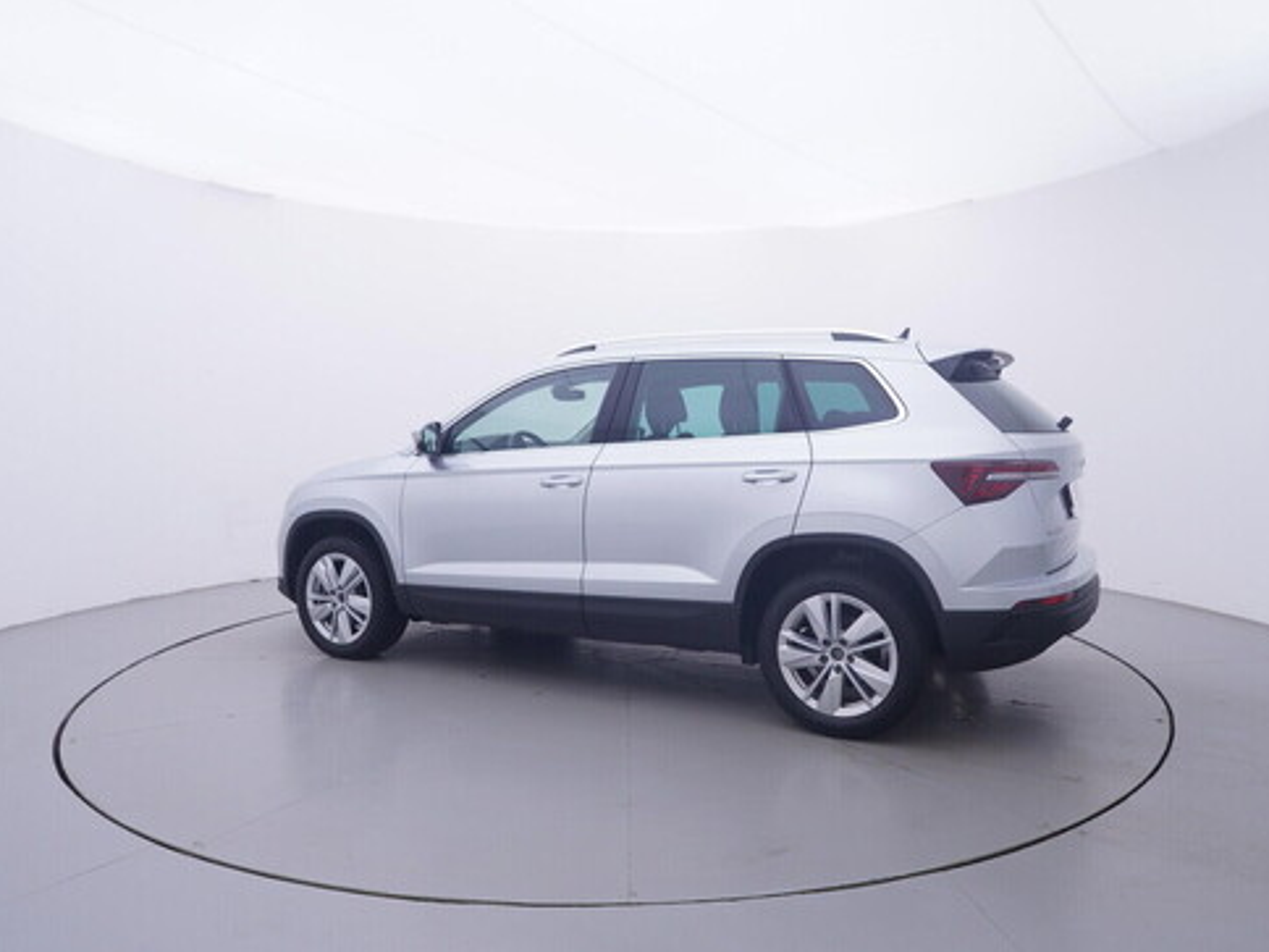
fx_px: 900
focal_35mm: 25
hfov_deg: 70.3
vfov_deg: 55.7
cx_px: 665
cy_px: 473
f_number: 5
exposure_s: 1/80
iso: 200
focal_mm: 15
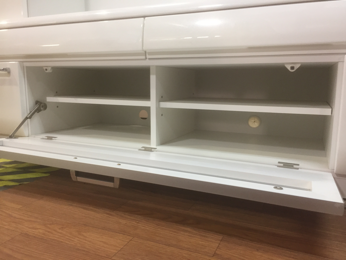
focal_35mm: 29
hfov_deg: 61.7
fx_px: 290
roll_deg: -0.7
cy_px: 130
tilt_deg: -7.9
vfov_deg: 48.2
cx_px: 173
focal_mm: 4.15
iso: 125
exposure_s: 1/33
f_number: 2.2
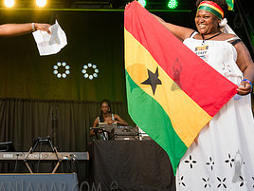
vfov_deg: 23.9
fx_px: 440
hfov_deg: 31.3
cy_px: 28
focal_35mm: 60
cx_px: 47
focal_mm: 27
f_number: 4.5
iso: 1000
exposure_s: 1/400
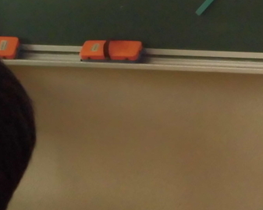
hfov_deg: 5.3
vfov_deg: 4.3
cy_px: -68
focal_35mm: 362
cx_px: -101
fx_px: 2815
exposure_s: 1/100
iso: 400
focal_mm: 18.63
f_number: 4.8
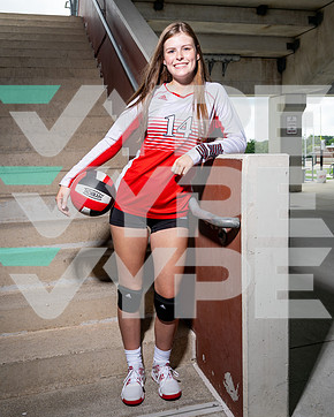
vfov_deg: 51.5
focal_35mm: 35
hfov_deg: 42.3
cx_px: 164
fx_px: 432
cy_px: 203
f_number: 8
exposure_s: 1/125
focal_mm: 30
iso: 100
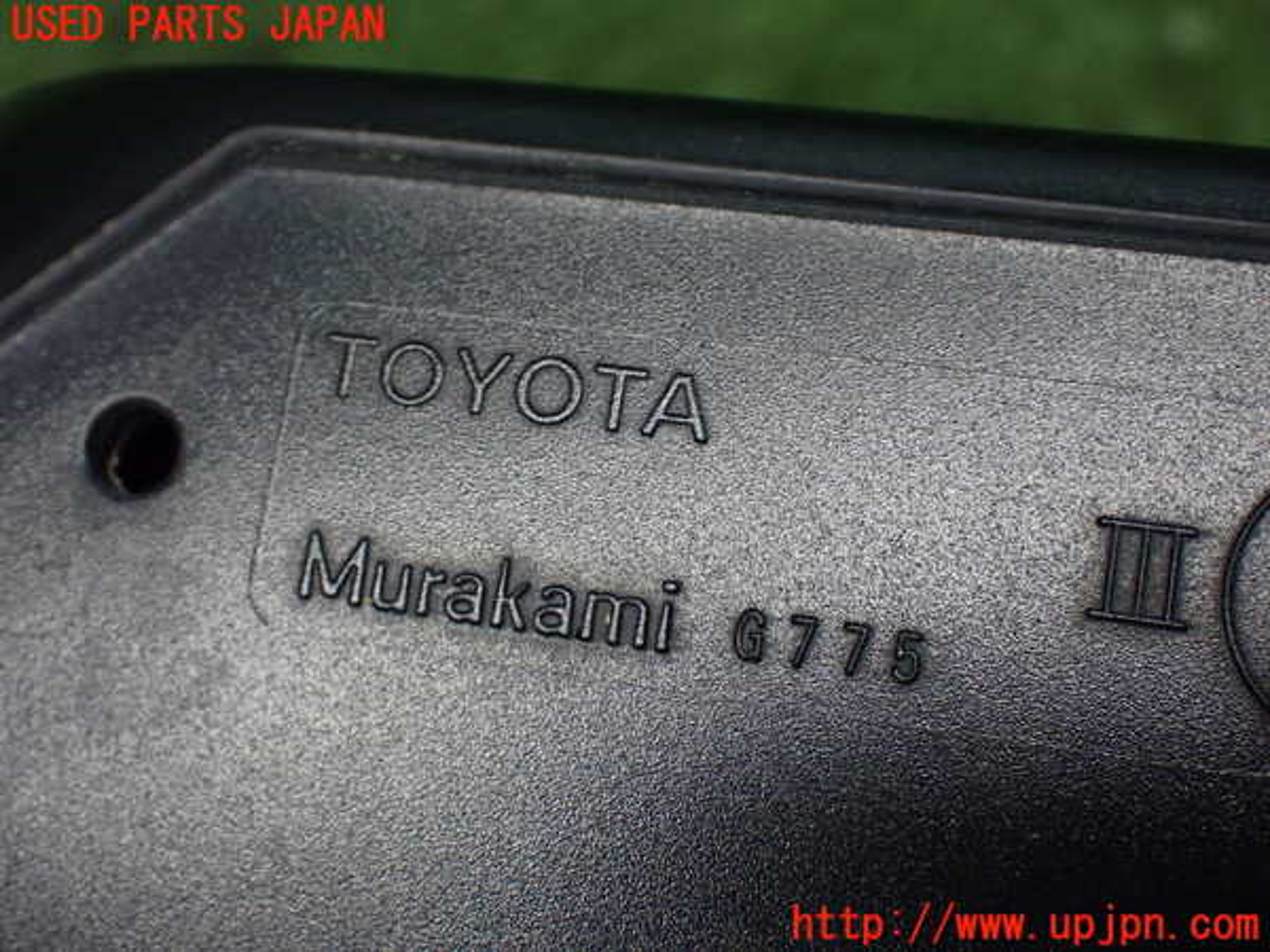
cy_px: 476
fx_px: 2275
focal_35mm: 62
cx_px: 635
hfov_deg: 31.2
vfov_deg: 23.7
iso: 800
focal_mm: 11.09
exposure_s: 1/80
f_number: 3.6
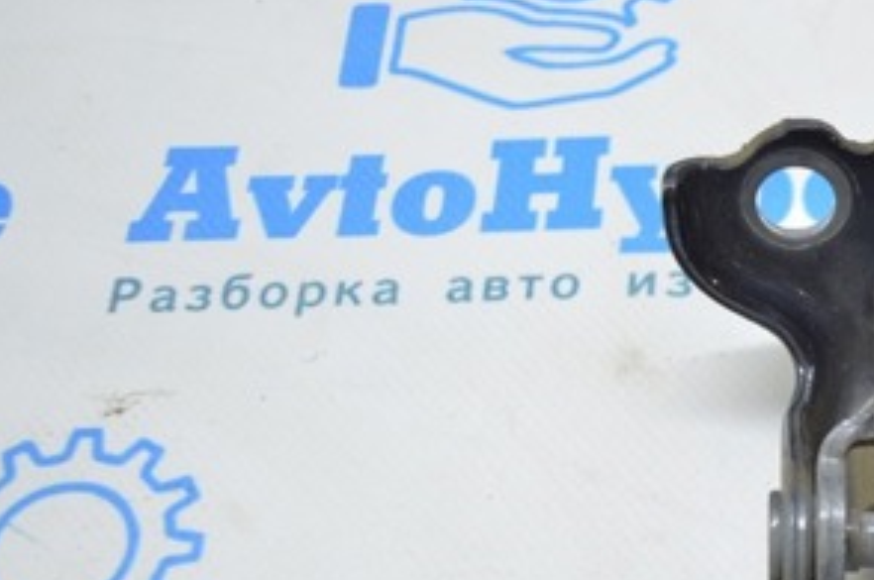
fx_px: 2060
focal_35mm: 85
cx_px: 933
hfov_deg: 22.7
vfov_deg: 15.9
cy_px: 468
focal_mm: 26
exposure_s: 1/40
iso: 400
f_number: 4
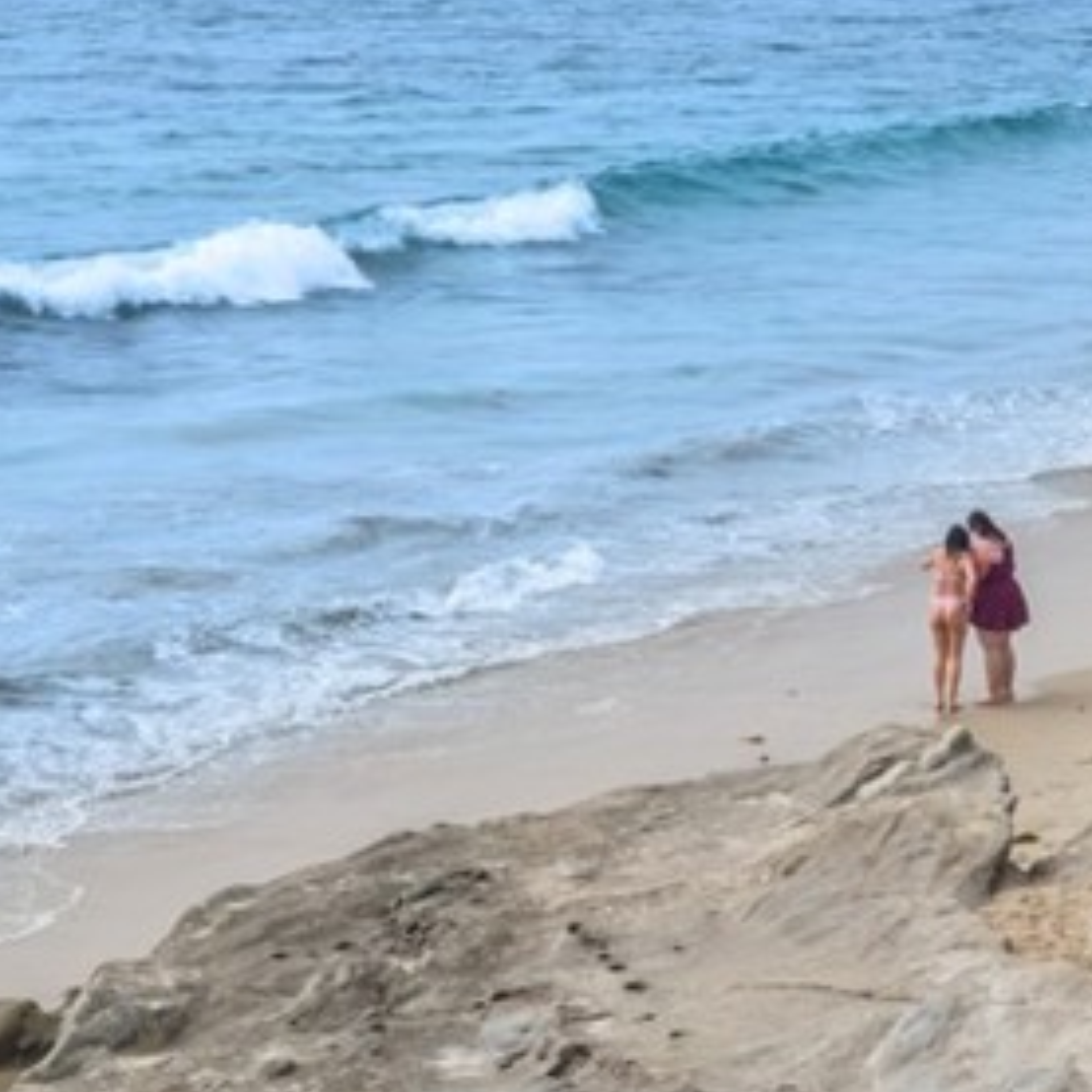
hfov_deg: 15.8
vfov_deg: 15.3
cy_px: -195
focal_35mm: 110
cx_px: 485
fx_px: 3926
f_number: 10
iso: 80
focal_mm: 35
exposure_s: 1/200
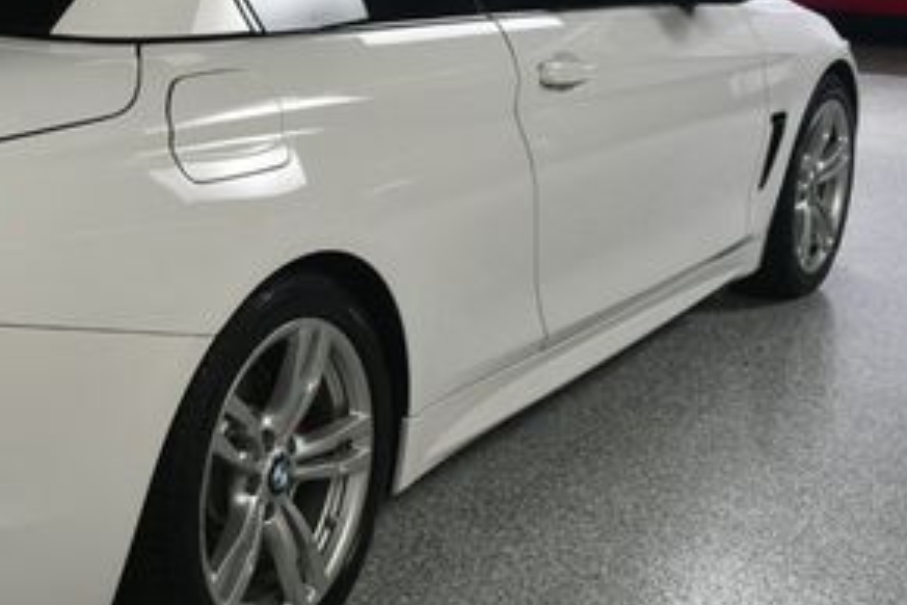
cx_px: 25
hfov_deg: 28.8
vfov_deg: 20.5
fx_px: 1663
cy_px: 200
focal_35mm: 66
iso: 100
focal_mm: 20
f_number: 13
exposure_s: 1/160
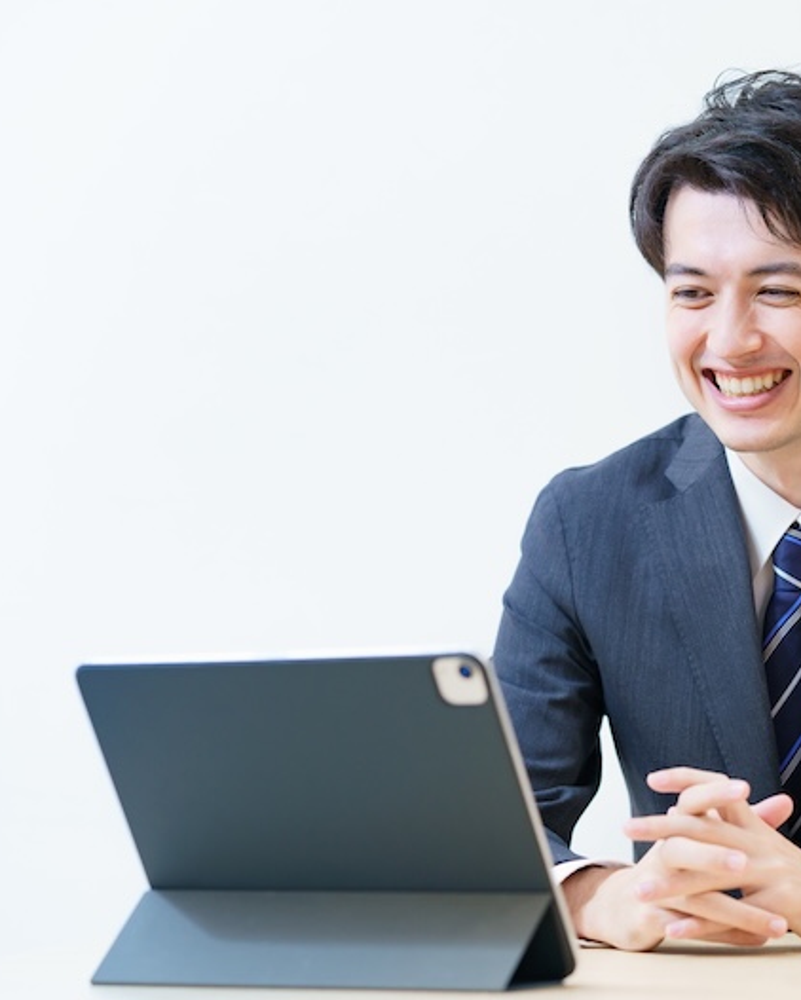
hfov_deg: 12.7
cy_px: 504
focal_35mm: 121
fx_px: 3584
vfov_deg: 15.9
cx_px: 700
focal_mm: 85
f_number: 3.2
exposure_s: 1/160
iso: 400
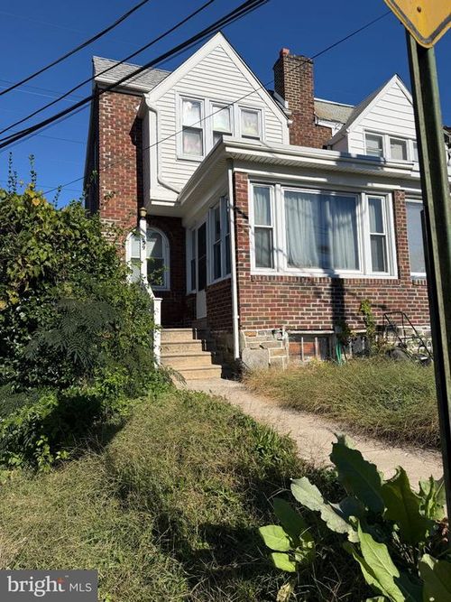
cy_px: 301
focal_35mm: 24
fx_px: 417
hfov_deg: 56.8
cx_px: 226
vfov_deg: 71.6
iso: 80
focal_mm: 6.76
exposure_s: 1/6173
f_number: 1.78
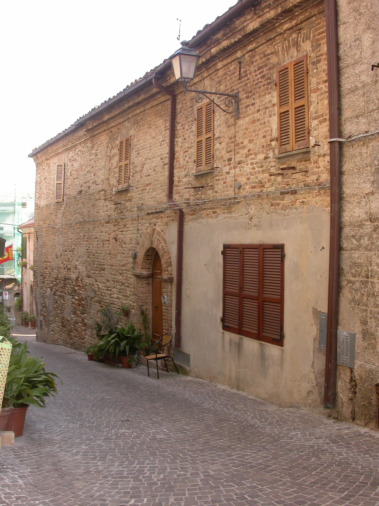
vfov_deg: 49.0
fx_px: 555
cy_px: 253
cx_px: 190
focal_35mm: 38
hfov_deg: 37.7
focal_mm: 7.85
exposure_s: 1/123
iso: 100
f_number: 4.7
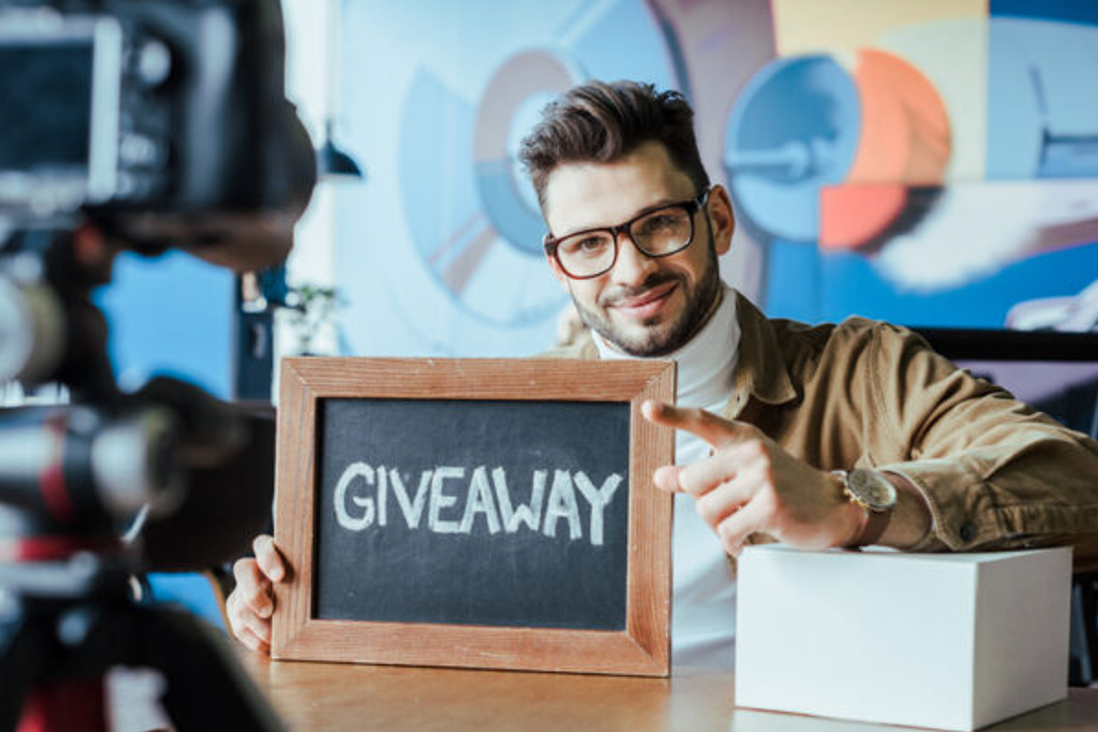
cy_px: 447
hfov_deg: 30.0
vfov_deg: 20.3
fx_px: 2043
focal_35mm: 67
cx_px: 447
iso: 250
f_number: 3.5
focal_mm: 50
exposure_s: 1/200
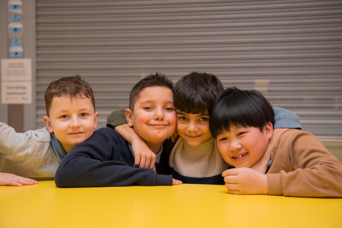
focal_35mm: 55
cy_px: 114
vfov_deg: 24.6
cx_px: 171
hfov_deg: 36.2
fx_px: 523
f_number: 4.5
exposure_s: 1/100
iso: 500
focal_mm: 55
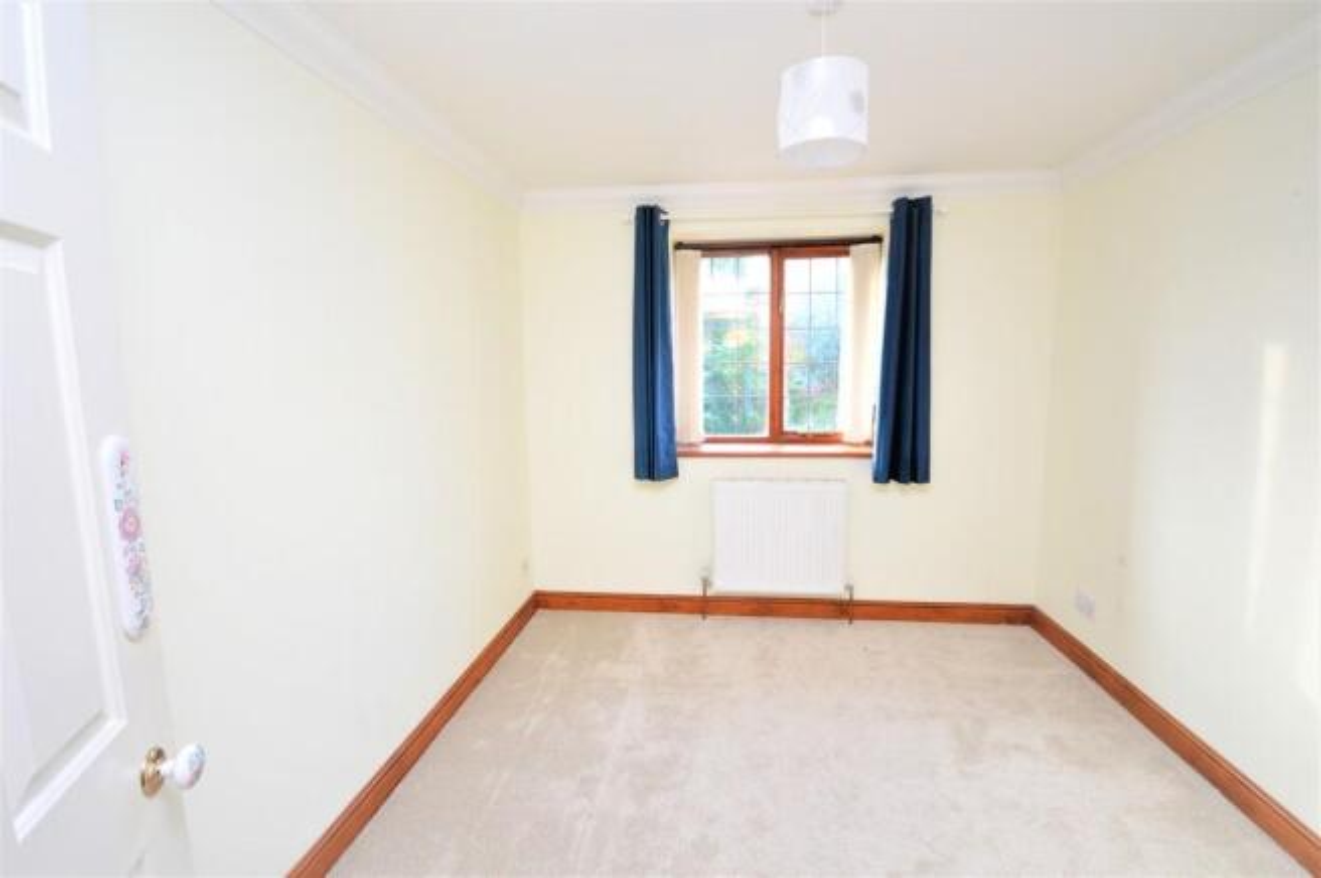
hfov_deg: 100.4
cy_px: 439
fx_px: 550
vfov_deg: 77.2
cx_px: 660
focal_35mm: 15
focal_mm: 10
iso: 800
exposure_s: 1/60
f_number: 4
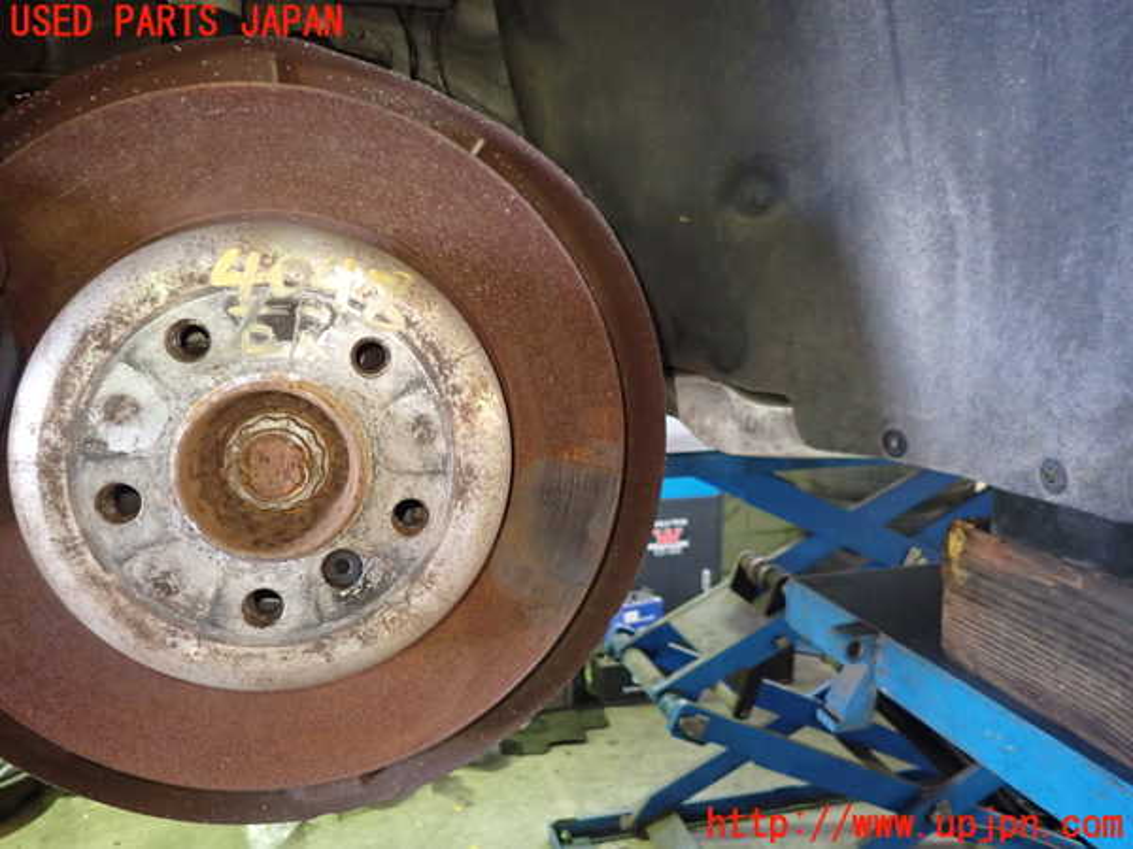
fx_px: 818
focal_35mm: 25
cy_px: 424
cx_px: 566
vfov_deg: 54.9
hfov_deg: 69.4
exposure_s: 1/30
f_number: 2
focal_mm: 4.5
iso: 640
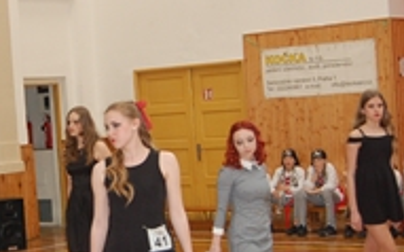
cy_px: 144
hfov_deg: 21.2
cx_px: 49
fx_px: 1056
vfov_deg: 13.6
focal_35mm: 96
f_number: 4
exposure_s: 1/60
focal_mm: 24
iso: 560
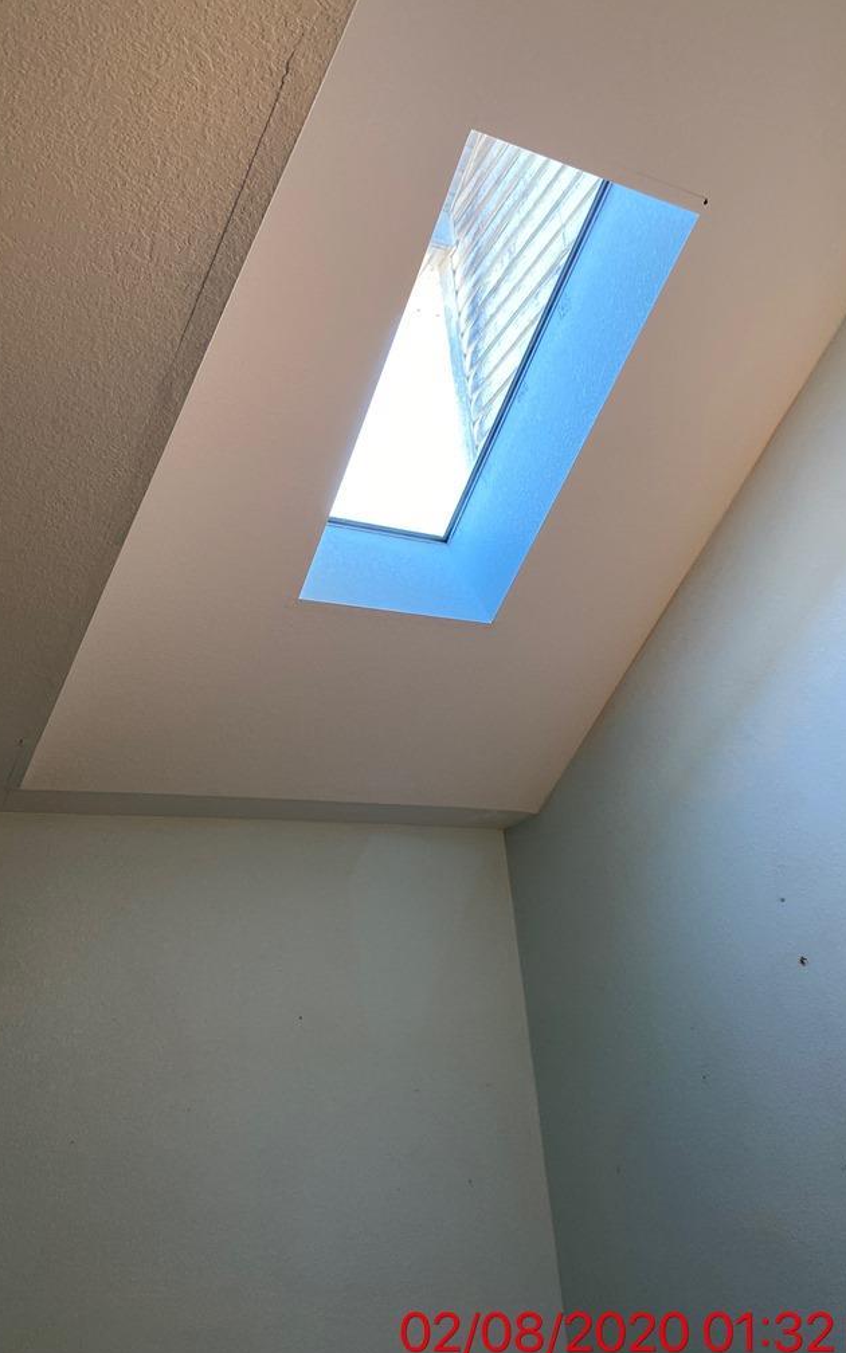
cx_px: 411
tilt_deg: +22.6
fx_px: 1033
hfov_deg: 44.5
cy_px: 683
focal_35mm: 28
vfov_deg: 66.5
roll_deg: +5.3
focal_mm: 4.25
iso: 125
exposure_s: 1/120
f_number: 1.8
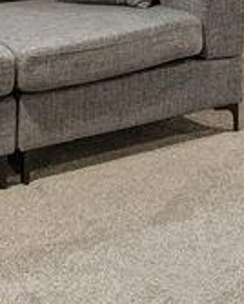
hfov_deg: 16.6
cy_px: -163
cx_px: 56
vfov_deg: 18.3
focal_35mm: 92
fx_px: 829
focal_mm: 16
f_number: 8
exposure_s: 1/8
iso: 100
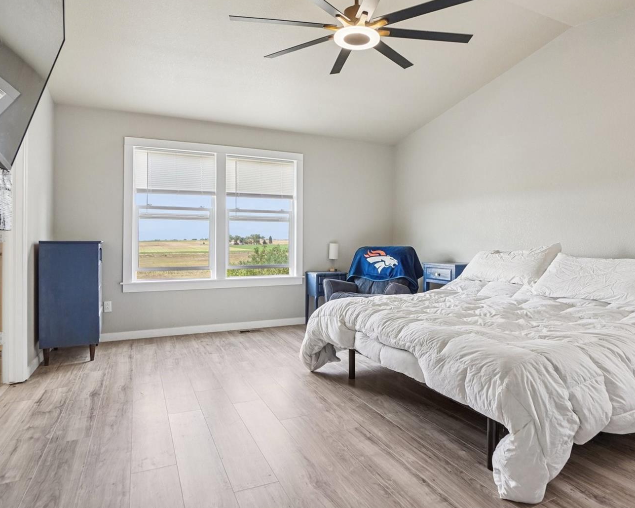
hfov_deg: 77.5
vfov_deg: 65.5
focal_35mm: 21
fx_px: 395
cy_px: 249
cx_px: 342
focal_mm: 12
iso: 400
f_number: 8
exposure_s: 1/30
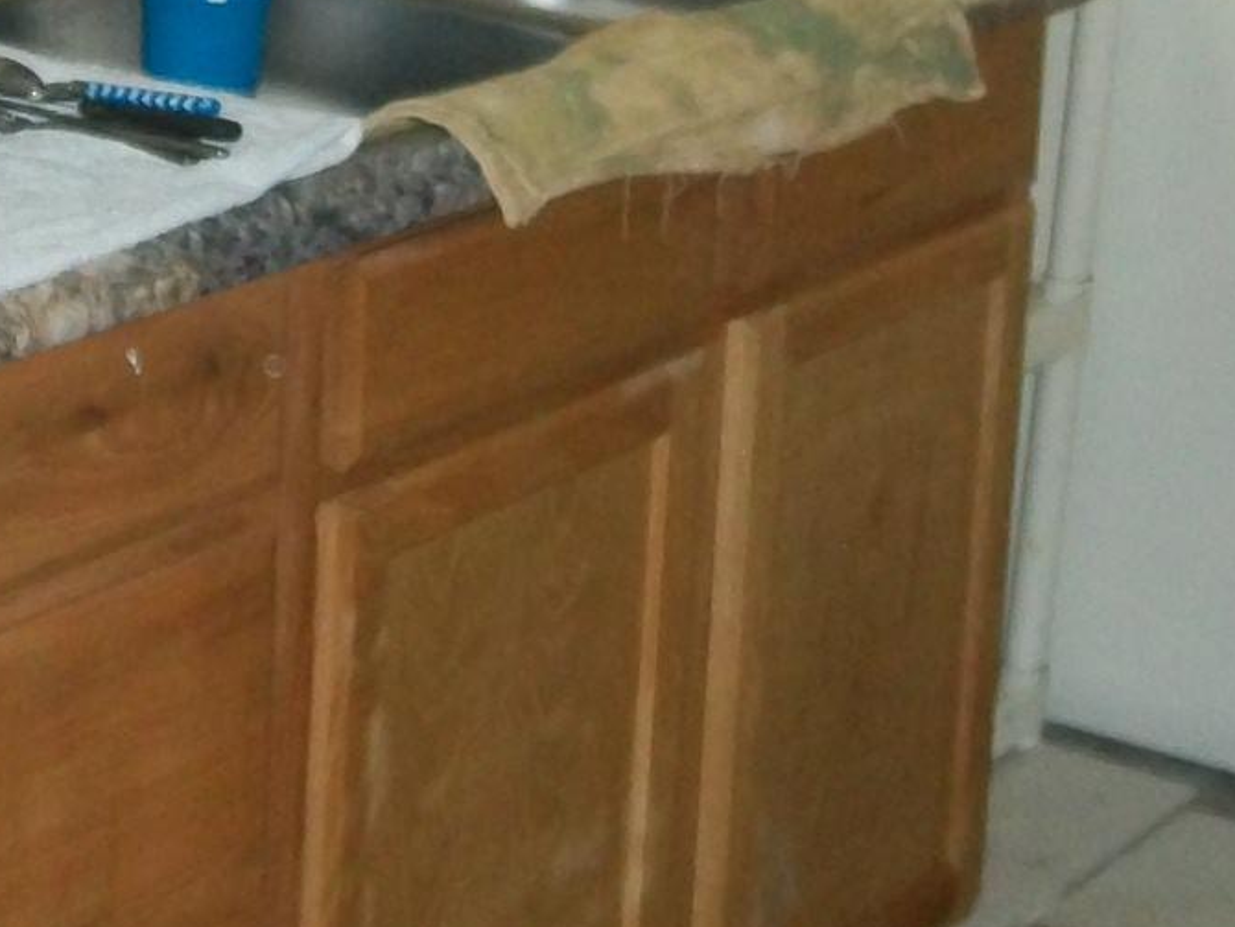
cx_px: 300
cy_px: -52
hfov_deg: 17.8
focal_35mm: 110
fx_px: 3926
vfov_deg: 13.2
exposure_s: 1/60
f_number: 2.7
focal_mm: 6
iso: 160
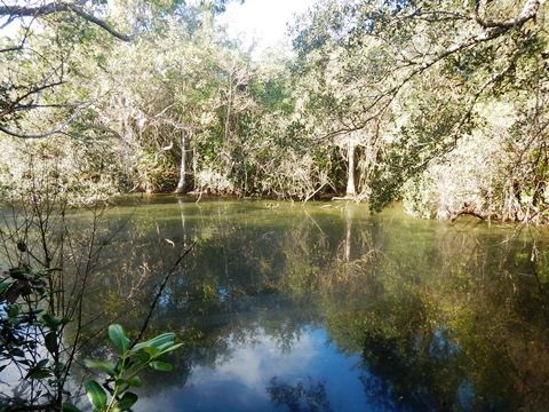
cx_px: 274
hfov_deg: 71.6
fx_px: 381
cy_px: 206
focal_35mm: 24
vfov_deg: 56.8
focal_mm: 4.3
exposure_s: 1/160
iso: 125
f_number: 2.8
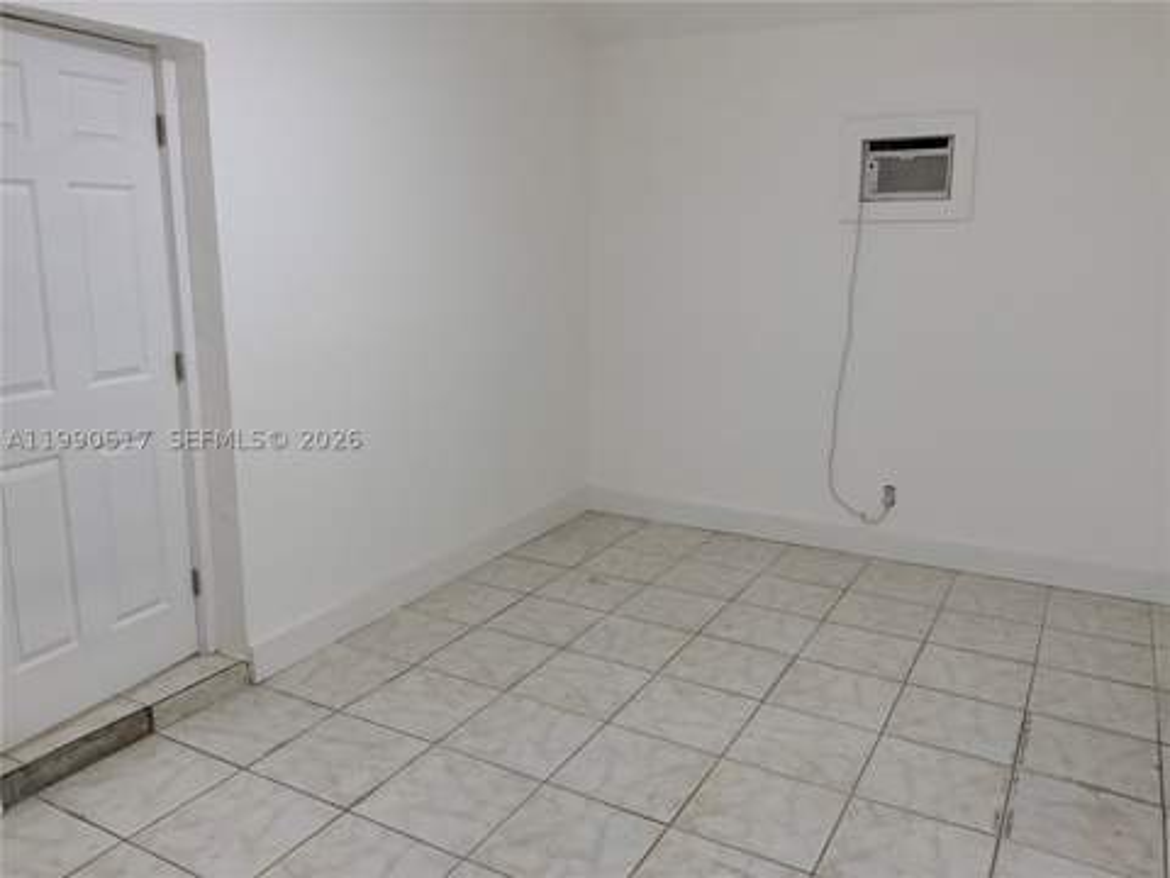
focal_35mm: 29
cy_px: 439
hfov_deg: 61.7
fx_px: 980
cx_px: 585
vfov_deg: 48.2
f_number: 1.8
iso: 80
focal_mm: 3
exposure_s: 1/60
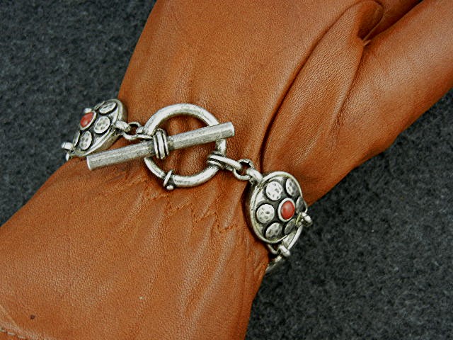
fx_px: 772
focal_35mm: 59
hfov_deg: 32.7
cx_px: 226
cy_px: 170
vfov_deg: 24.8
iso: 200
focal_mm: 10.6
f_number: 4
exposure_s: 1/3.7
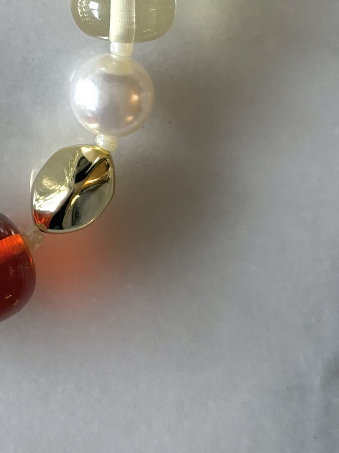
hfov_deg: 10.7
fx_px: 1776
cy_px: -145
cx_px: -106
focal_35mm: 136
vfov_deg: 13.9
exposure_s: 1/121
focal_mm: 6.76
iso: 50
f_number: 1.78
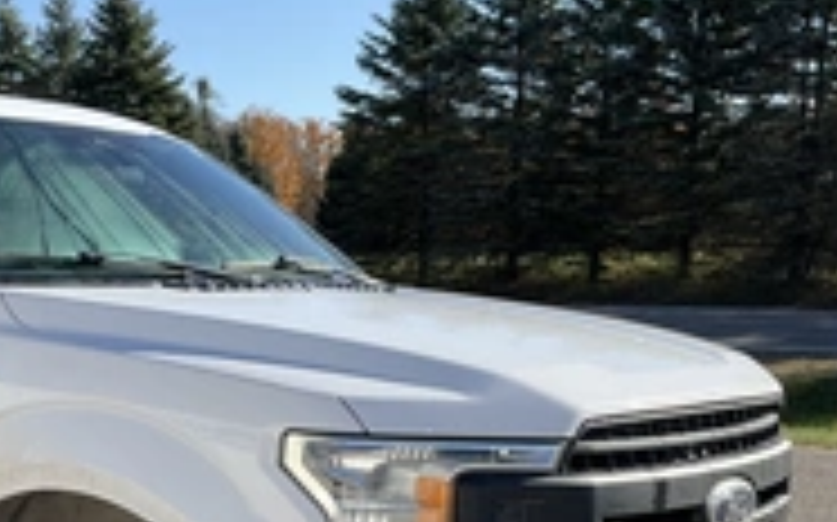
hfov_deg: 30.0
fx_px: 1505
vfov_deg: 19.3
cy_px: 468
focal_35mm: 66
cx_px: 112
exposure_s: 1/1451
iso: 25
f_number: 1.8
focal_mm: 3
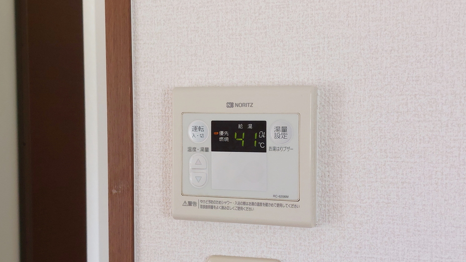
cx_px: 233
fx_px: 334
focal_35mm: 27
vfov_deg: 42.7
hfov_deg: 69.9
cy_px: 154
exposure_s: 1/60
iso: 250
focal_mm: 5.23
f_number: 1.8
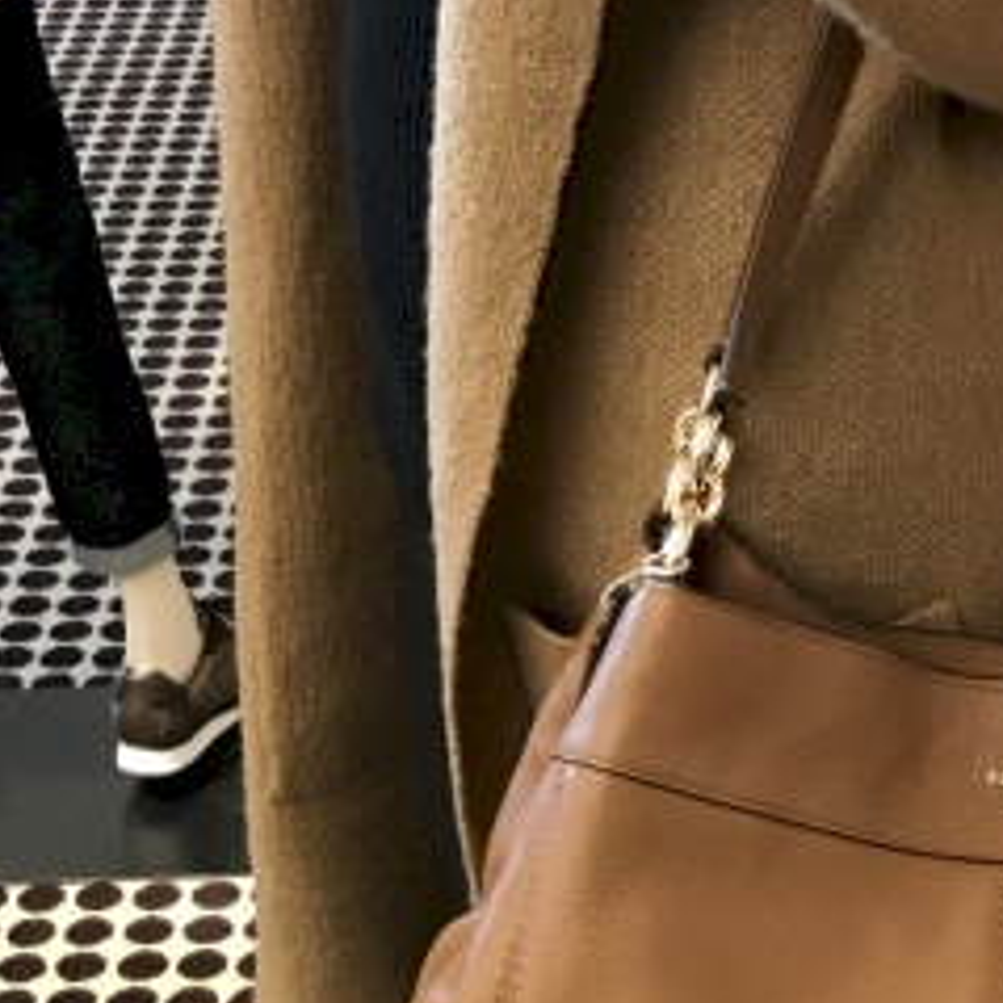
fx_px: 2721
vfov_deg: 20.3
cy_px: 957
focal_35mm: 83
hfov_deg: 20.8
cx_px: 646
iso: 50
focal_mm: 3.99
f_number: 1.8
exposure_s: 1/15
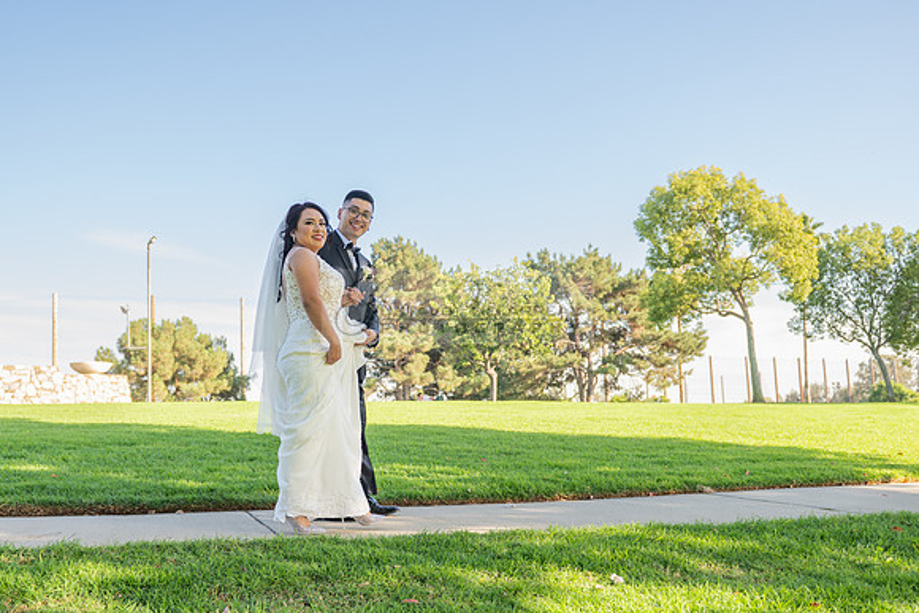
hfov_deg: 57.7
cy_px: 360
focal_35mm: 33
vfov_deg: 40.4
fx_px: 831
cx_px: 395
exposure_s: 1/500
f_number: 3.5
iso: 200
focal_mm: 24
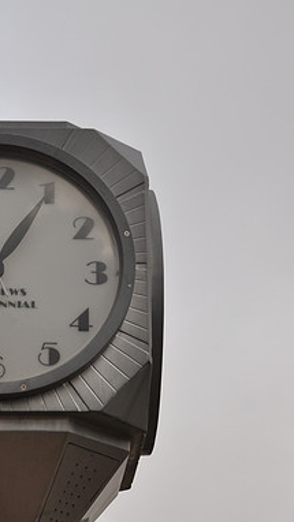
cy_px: 260
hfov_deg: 5.9
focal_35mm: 205
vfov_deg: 10.5
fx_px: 2840
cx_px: 34
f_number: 5.6
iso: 250
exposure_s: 1/500
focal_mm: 86
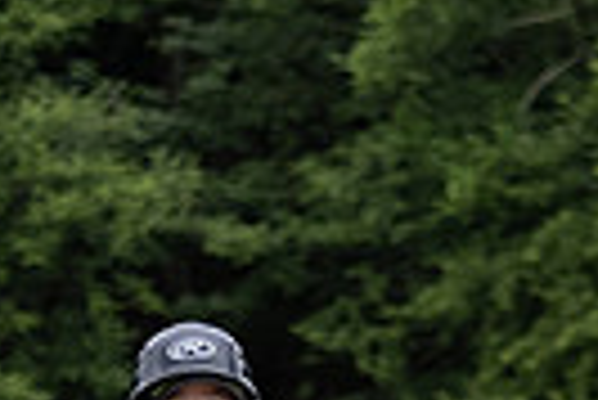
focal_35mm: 703
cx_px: 284
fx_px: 11690
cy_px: 913
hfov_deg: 2.9
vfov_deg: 2.0
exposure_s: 1/1600
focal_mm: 73
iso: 1000
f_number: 2.8
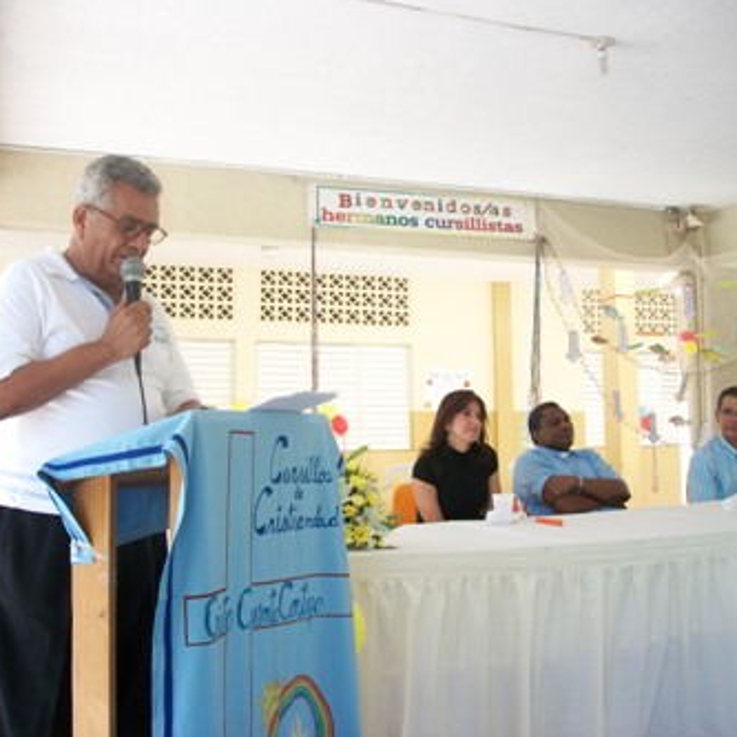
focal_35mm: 38
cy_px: 370
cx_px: 332
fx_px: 915
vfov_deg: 43.9
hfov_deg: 43.8
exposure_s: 1/60
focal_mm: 5.7
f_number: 2.9
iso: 80
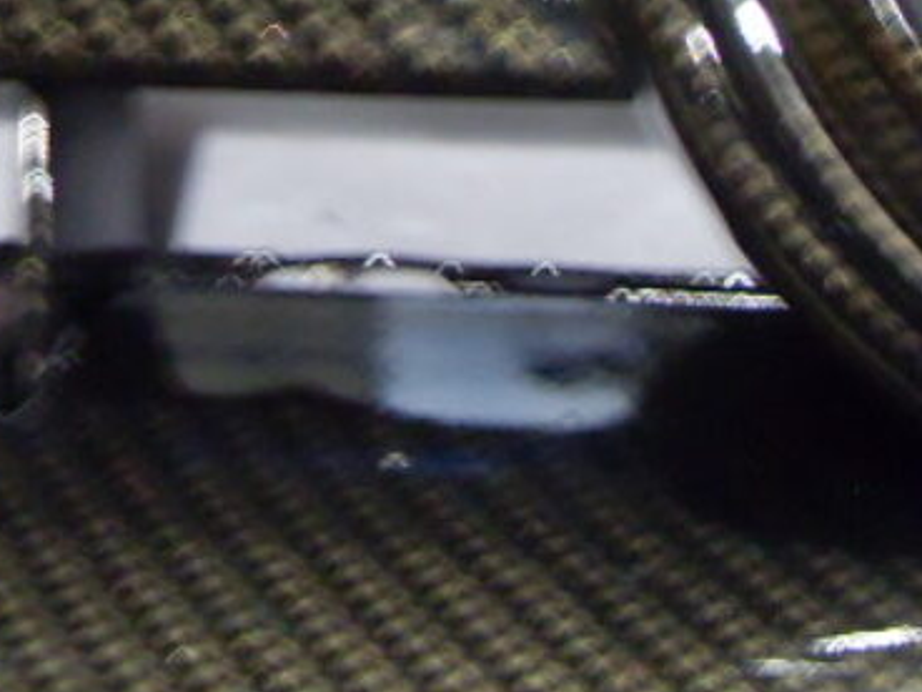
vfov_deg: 10.6
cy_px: -431
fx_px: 3542
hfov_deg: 13.9
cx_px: 1396
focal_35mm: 133
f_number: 2.8
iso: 200
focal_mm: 6.3
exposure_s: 1/15
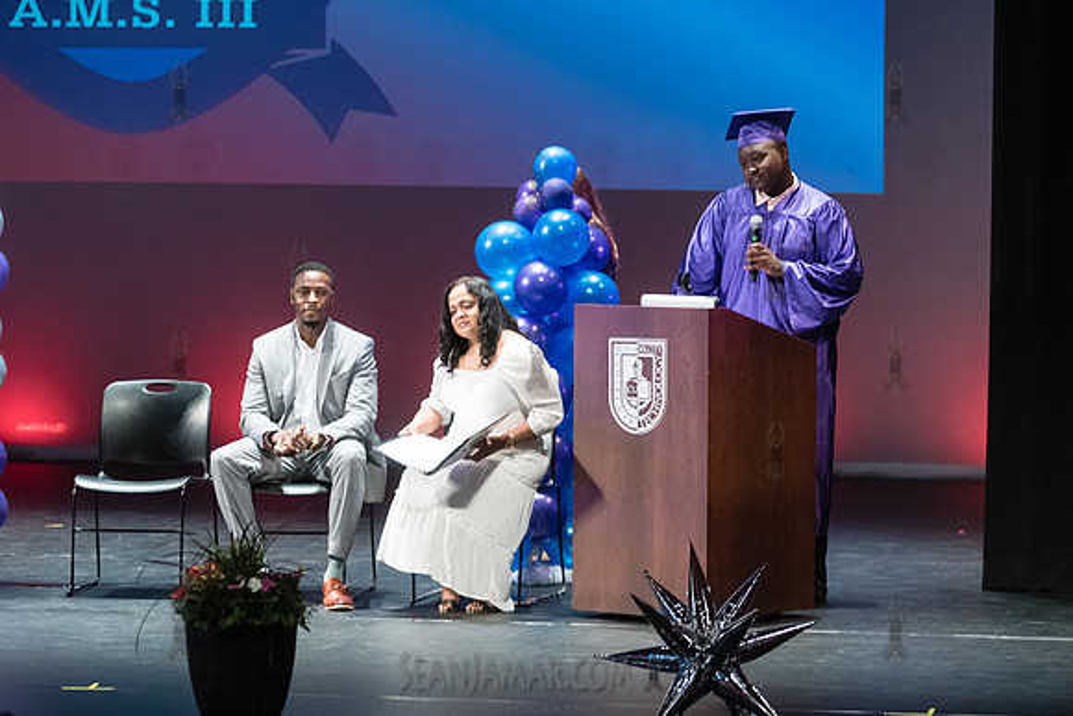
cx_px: 600
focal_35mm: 117
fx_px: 3498
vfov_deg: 11.7
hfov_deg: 17.4
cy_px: 380
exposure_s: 1/250
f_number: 3.2
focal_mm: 105
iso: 4000
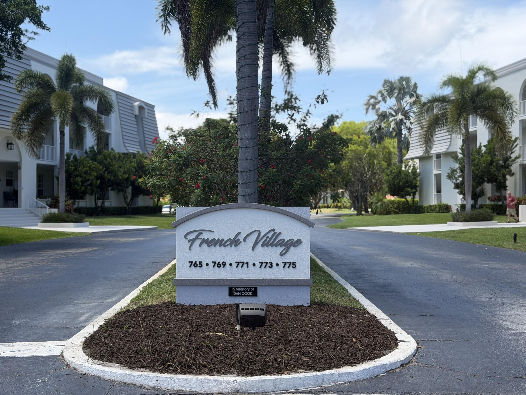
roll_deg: +0.5
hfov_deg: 39.7
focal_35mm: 48
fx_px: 729
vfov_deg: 30.3
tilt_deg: +0.5
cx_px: 263
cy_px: 198
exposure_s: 1/2976
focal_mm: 6.76
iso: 64
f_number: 1.78
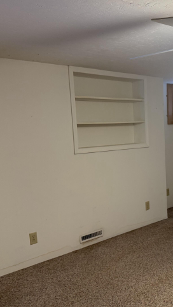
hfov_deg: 32.2
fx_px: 294
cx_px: 128
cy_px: 156
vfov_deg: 55.3
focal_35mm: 36
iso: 250
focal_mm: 6.76
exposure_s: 1/60
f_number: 1.78
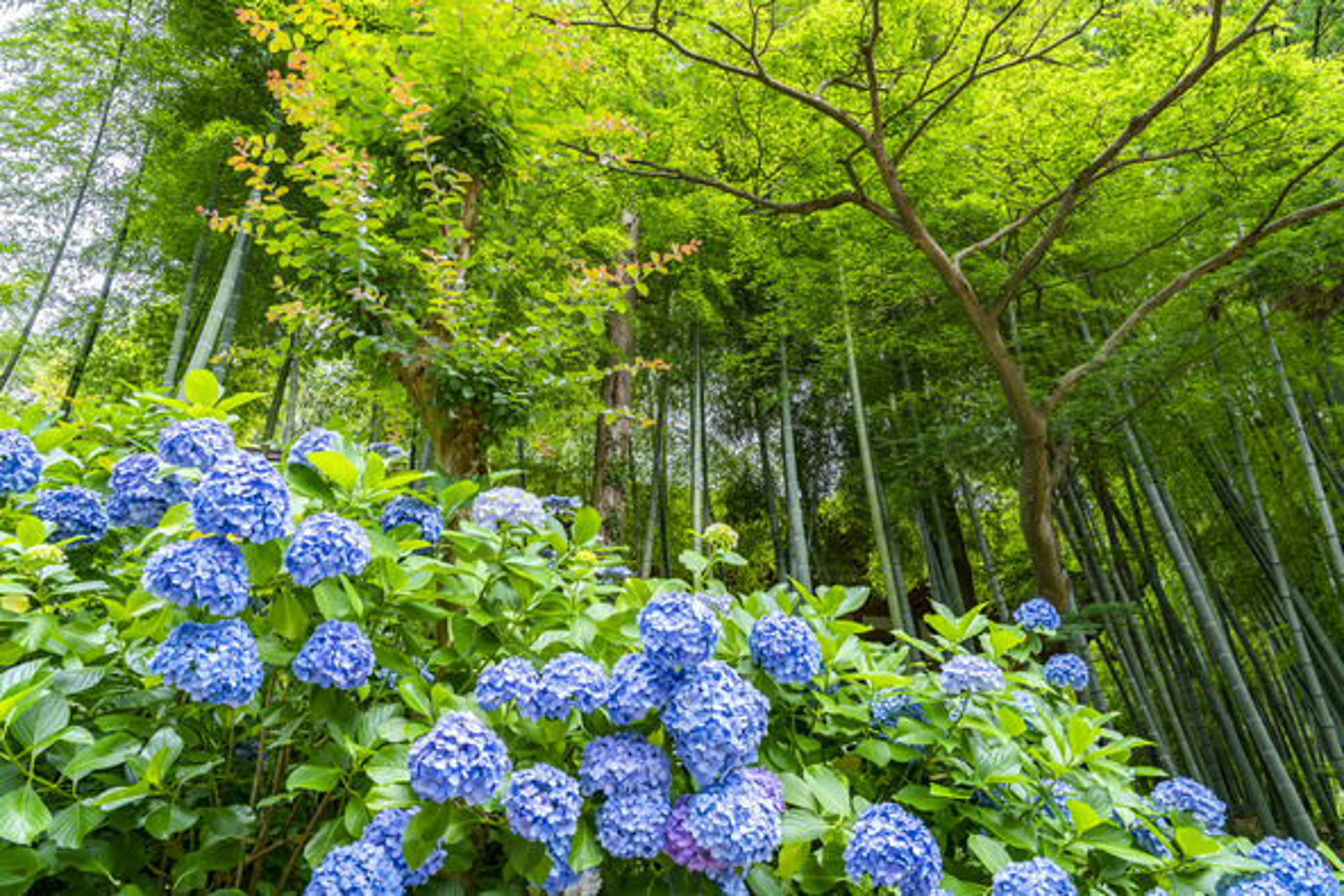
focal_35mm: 24
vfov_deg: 53.2
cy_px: 448
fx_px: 896
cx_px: 672
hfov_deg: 73.7
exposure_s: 1/30
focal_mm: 24
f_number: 8
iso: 100
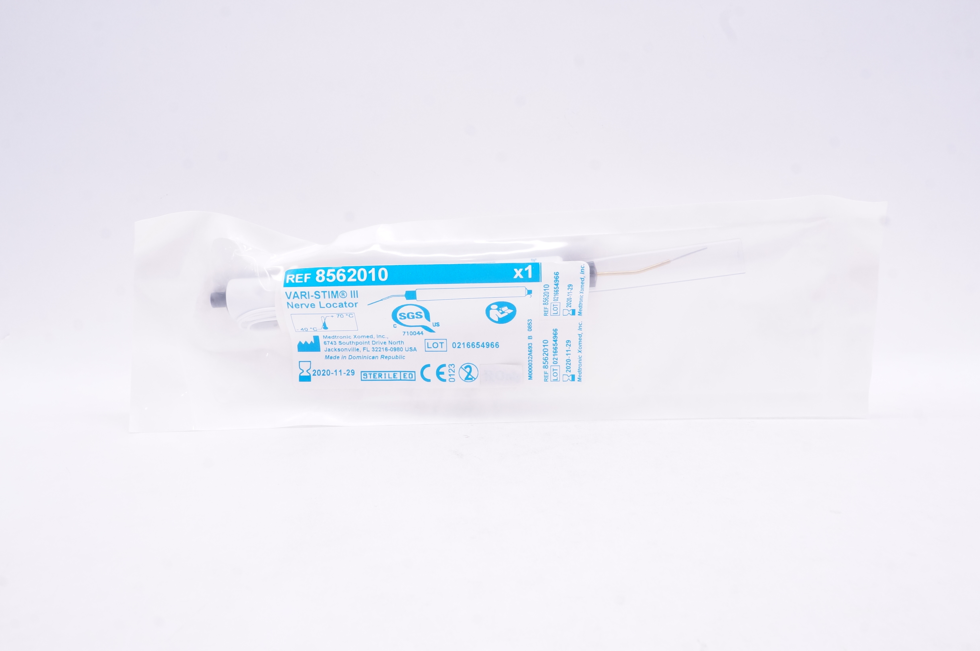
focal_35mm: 36
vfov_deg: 36.8
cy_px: 326
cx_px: 490
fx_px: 979
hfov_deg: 53.2
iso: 800
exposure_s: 1/20
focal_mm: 24
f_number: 14
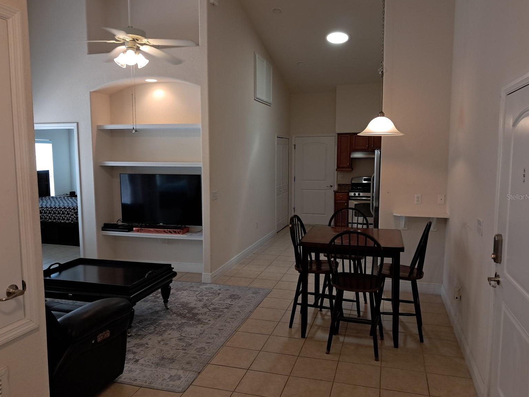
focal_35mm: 28
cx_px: 265
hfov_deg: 63.4
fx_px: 428
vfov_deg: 49.7
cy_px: 197
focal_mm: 4
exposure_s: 1/60
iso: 160
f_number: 1.8
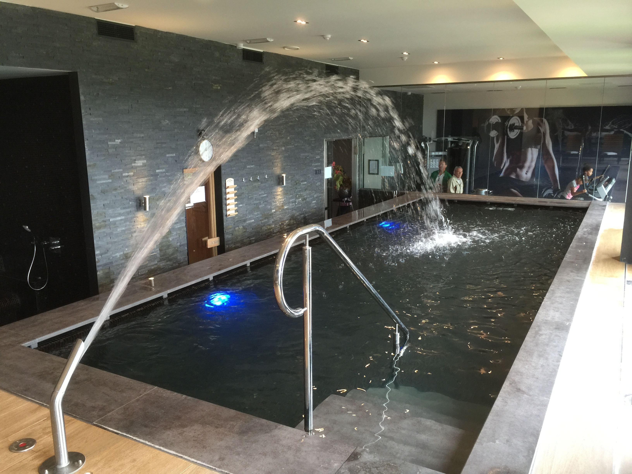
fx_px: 529
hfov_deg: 61.7
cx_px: 316
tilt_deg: -10.5
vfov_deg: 48.2
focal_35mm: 29
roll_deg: +0.8
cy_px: 237
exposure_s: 1/17
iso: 64
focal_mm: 4.15
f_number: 2.2
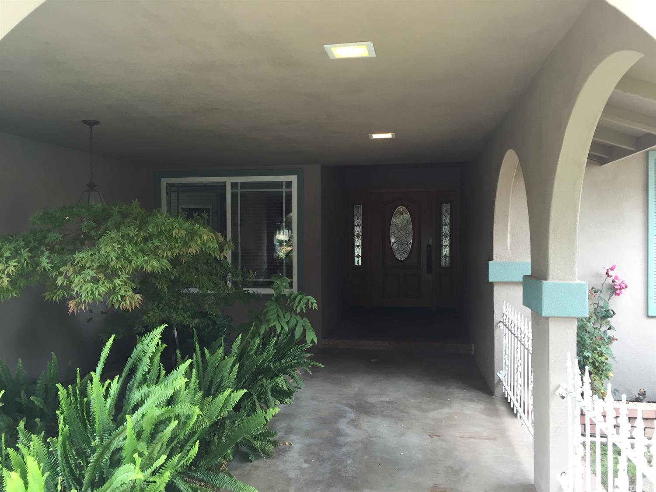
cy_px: 246
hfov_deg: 61.7
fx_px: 549
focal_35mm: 29
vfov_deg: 48.2
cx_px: 328
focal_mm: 4.15
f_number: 2.2
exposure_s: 1/40
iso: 32
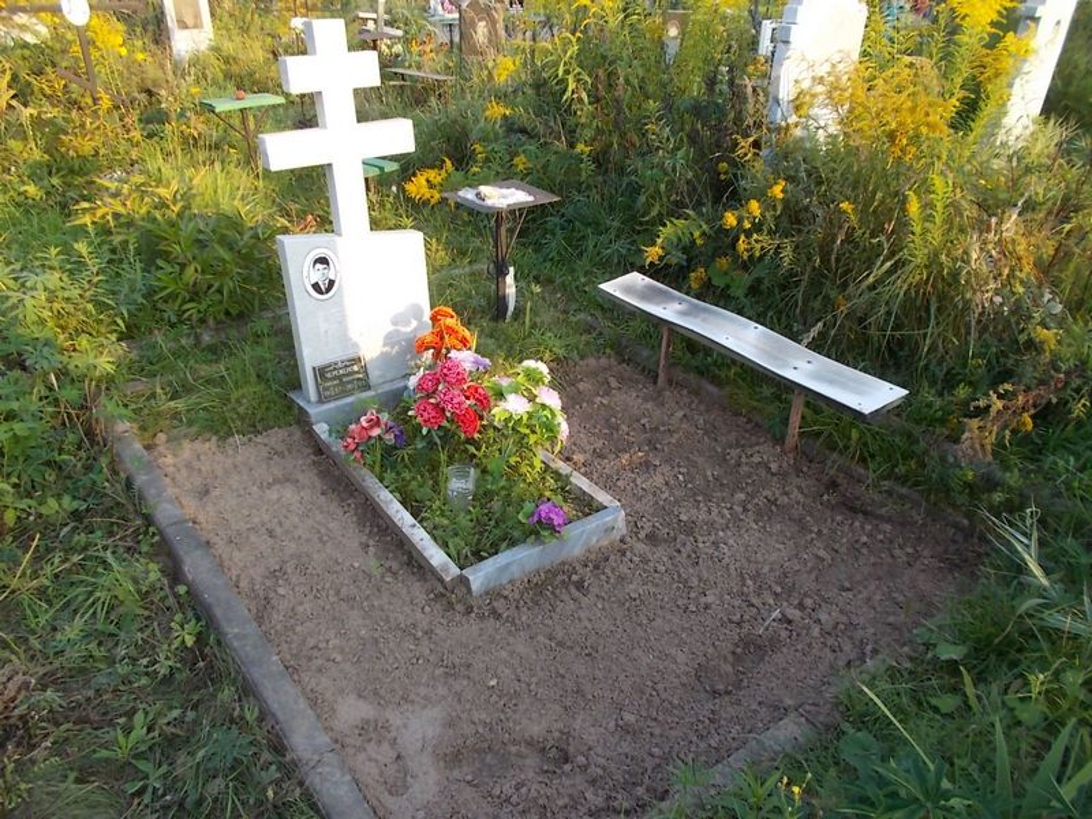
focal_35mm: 26
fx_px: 820
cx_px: 546
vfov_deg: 53.1
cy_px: 410
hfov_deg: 67.3
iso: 80
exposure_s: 1/160
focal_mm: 4.6
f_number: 3.2
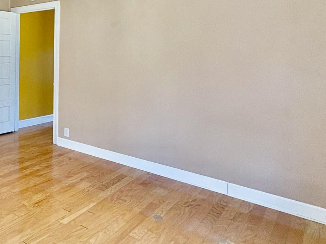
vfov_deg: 44.2
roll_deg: -0.7
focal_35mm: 31
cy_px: 66
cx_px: -13
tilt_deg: -2.5
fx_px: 292
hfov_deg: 46.7
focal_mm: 2.22
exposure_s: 1/120
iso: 200
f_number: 2.2
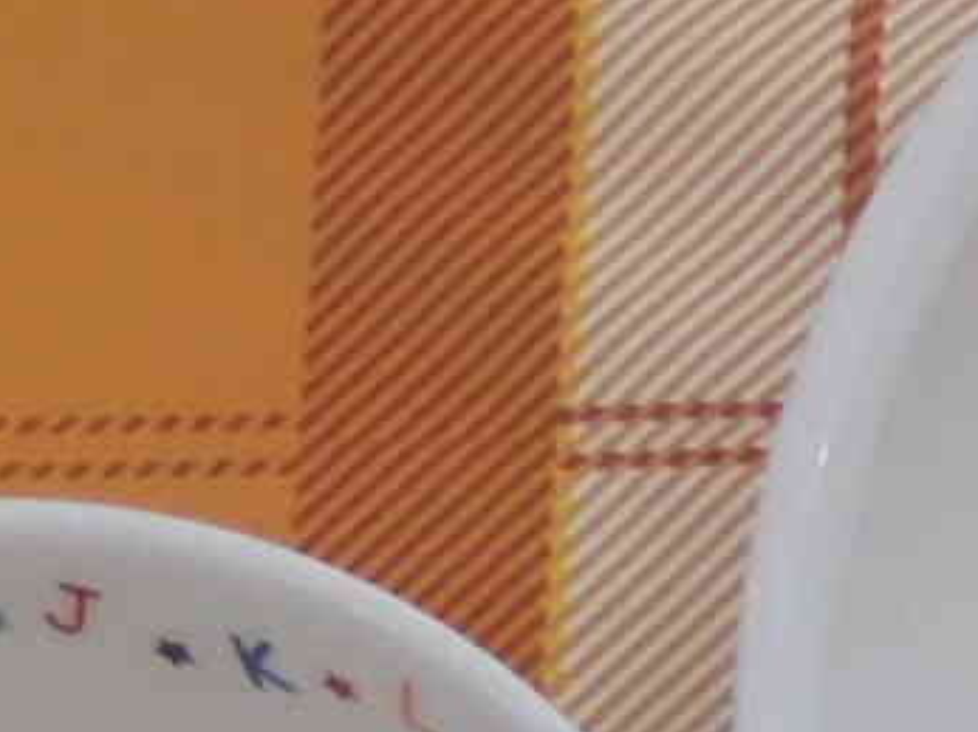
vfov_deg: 6.9
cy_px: 2128
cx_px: 1597
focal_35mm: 195
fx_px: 5505
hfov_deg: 9.8
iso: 100
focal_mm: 4.6
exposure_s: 1/60
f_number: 3.5
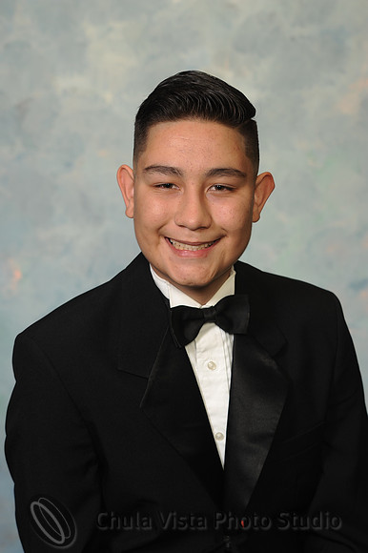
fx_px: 2072
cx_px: 184
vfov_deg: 15.2
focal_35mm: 135
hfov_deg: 10.1
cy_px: 276
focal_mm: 135
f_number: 7.1
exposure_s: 1/125
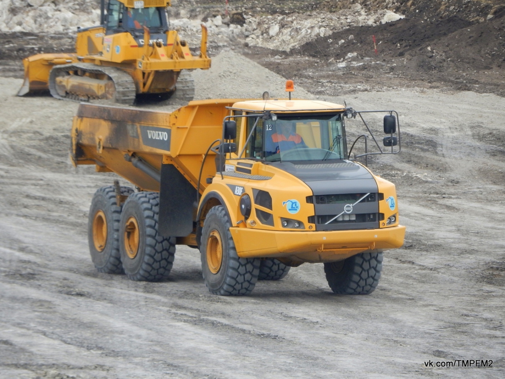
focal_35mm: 450
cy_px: 190
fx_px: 6566
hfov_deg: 4.4
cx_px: 252
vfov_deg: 3.3
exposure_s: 1/100
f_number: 6.3
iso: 125
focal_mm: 80.3
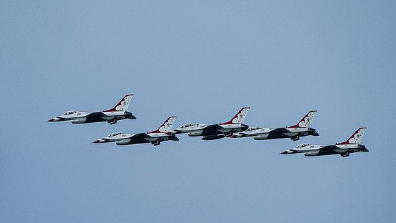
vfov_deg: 2.1
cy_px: 157
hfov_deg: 3.7
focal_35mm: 576
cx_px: 194
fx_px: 6050
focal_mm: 400
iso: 800
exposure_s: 1/1600
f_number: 10
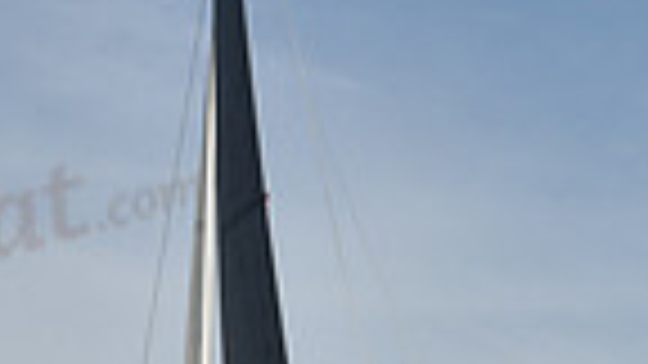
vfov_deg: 4.0
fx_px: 5086
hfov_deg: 7.3
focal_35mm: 296
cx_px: 439
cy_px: 840
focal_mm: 70
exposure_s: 1/1250
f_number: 9
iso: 250
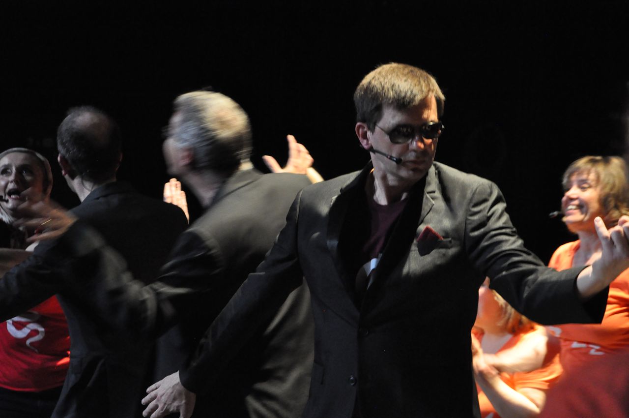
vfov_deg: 10.1
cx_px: 314
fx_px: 2356
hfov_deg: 15.2
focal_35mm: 135
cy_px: 209
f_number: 5.3
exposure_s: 1/40
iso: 3200
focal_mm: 90
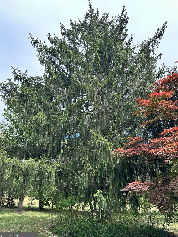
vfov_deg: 69.4
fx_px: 171
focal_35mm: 25
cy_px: 122
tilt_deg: +20.0
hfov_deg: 54.9
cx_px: 91
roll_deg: +0.4
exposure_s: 1/1009
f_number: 1.78
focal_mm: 6.86
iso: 80
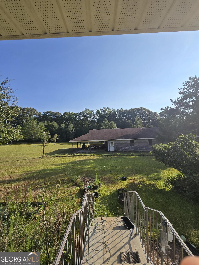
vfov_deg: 106.2
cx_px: 100
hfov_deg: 89.9
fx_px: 100
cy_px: 132
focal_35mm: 13
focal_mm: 2.2
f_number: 2.2
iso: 50
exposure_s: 1/2977
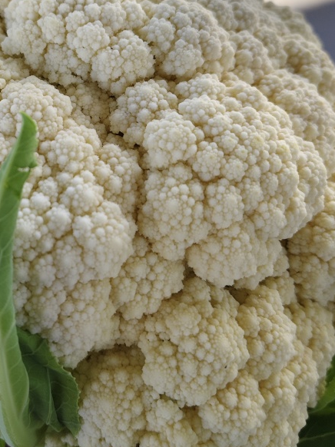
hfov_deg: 32.3
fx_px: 568
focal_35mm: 44
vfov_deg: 42.3
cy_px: 146
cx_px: 85
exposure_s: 1/222
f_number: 1.88
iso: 78
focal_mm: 5.56
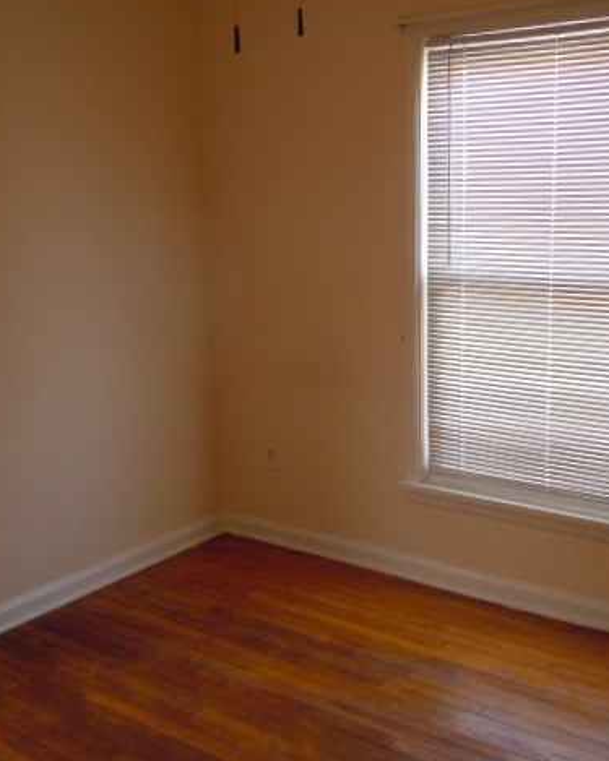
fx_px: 901
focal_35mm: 40
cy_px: 375
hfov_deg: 37.3
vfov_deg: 45.8
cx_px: 346
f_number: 3.5
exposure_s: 1/40
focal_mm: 5.4
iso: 400
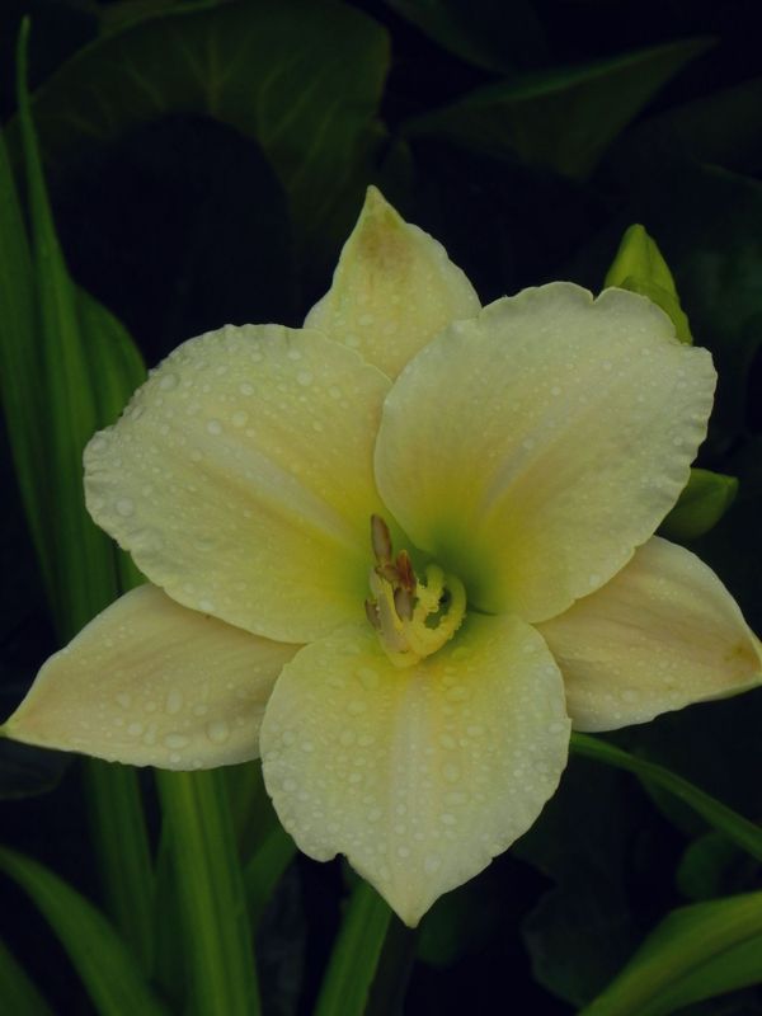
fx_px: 6222
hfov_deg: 7.0
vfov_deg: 9.3
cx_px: 381
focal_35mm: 212
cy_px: 508
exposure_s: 1/80
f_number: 8
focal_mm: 37.7
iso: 160
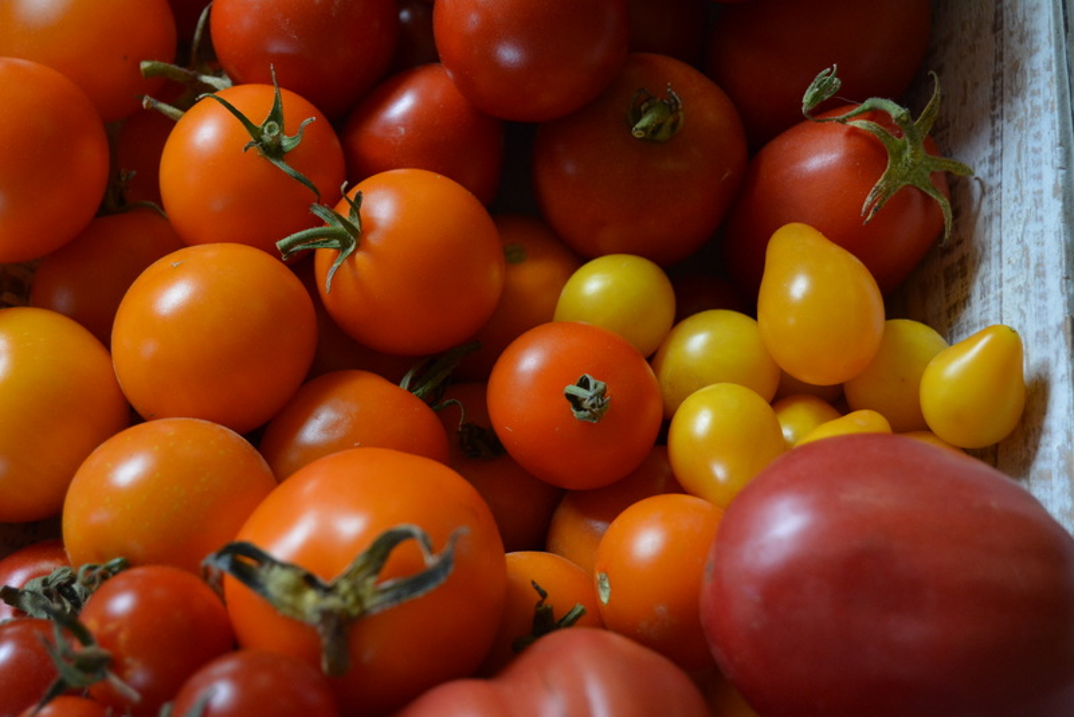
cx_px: 537
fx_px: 2462
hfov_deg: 24.6
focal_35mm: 82
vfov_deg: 16.6
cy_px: 358
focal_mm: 55
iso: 1600
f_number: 5.6
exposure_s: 1/500
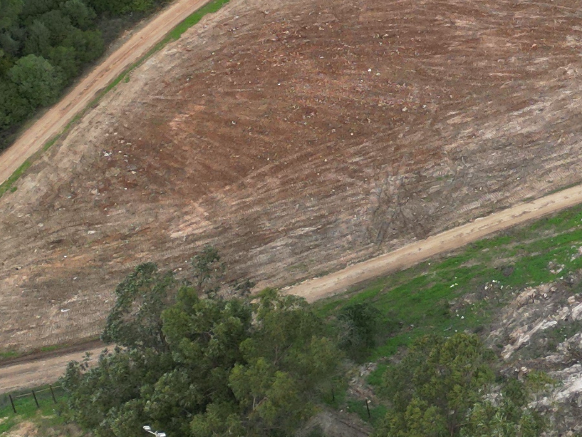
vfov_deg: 13.4
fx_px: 1732
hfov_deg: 16.3
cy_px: -265
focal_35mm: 103
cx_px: 1024
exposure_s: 1/725
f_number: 1.7
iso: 110
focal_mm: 6.72
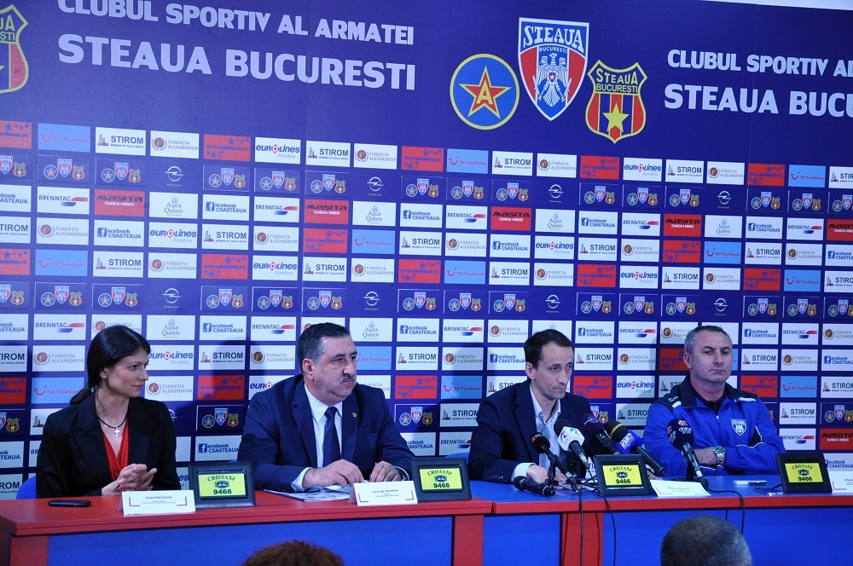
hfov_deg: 26.0
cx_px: 426
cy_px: 283
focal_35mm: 78
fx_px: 1846
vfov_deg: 17.4
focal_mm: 52
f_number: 5
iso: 1000
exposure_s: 1/50
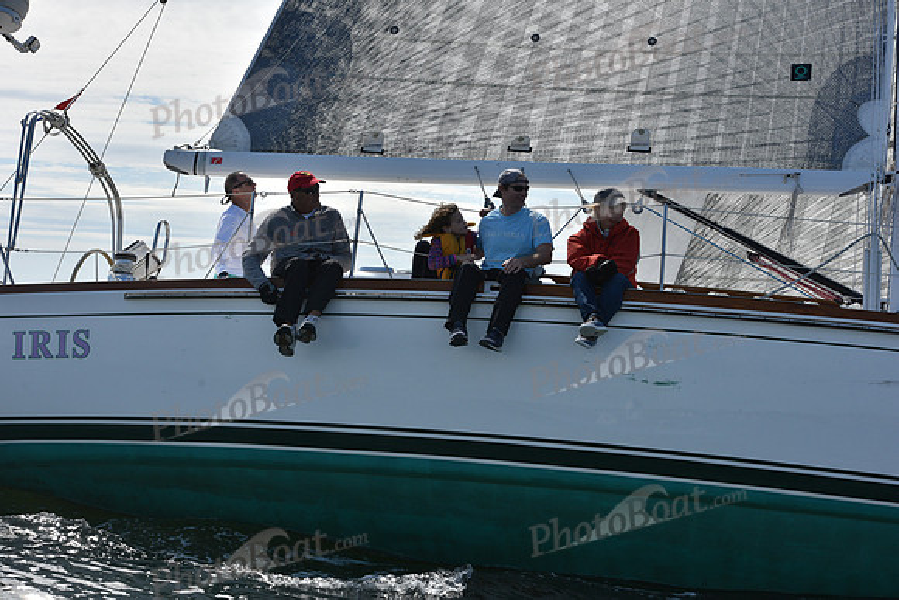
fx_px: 1748
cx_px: 450
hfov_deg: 28.8
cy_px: 300
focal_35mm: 70
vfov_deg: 19.5
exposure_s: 1/1000
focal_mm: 70
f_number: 9
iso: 320
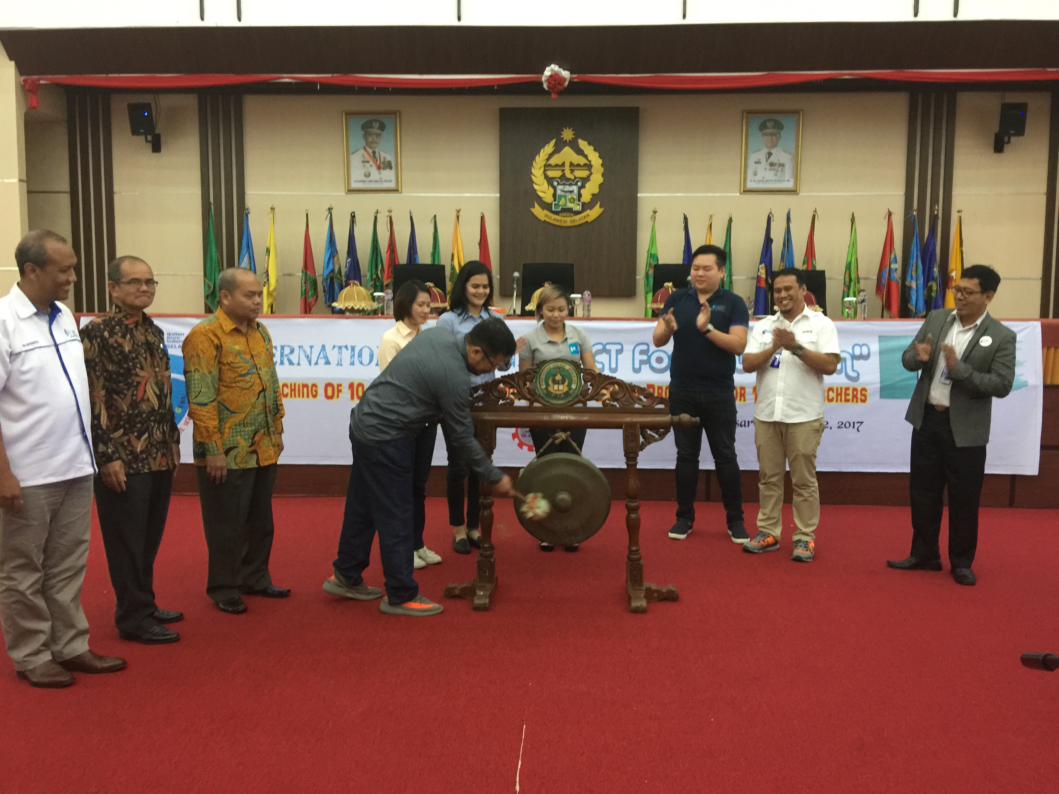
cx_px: 530
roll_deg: -0.9
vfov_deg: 48.2
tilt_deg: -4.4
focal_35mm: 29
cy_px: 397
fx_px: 887
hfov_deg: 61.7
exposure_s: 1/10
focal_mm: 4.15
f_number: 2.2
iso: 125
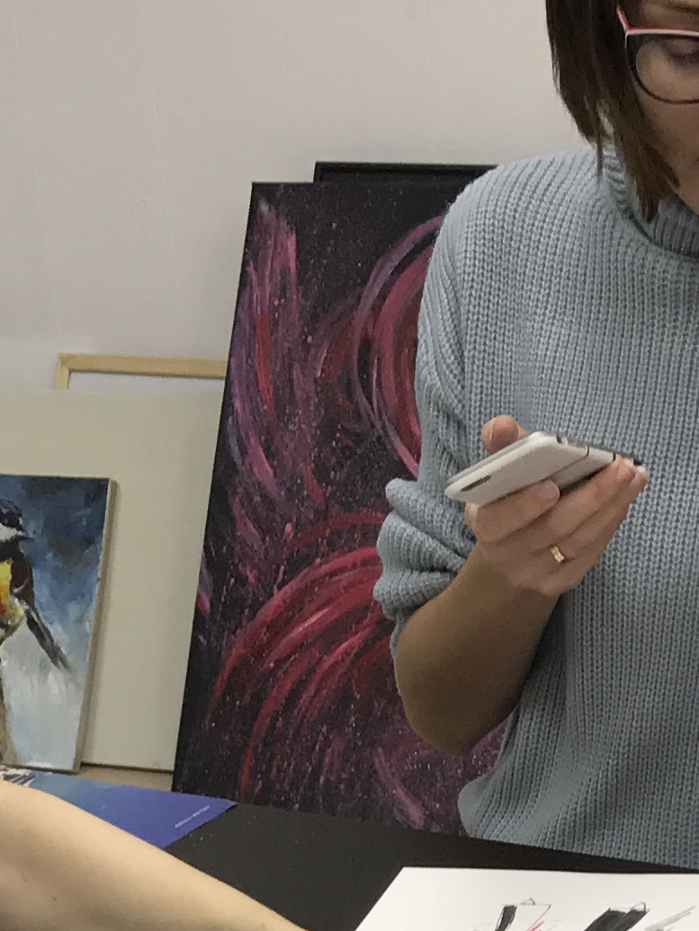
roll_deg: +5.9
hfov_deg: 13.6
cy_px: 1525
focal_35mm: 109
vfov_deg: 16.0
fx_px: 2935
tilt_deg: -33.3
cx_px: 448
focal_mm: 3.99
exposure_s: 1/50
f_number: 1.8
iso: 25
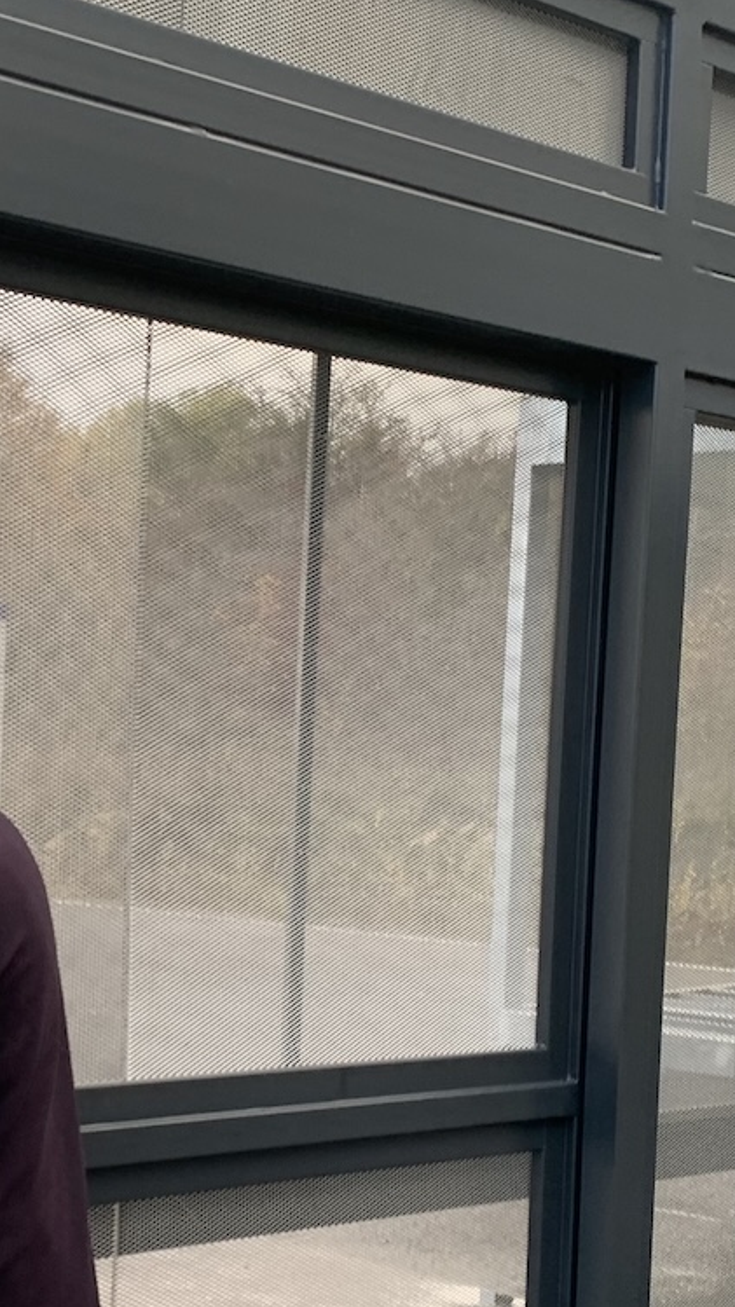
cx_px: 121
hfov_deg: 19.5
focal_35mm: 61
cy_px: 822
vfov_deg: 34.2
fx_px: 2115
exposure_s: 1/121
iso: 40
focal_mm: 4.25
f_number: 1.8
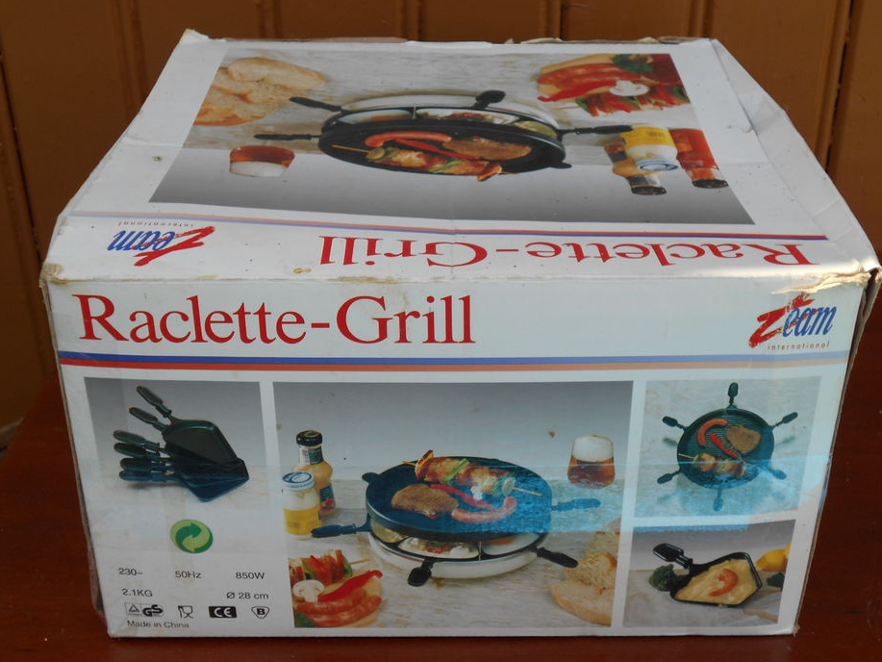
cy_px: 333
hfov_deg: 39.7
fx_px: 1223
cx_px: 441
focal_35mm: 48
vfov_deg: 30.3
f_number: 4.2
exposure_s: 1/200
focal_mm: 7.7
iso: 80
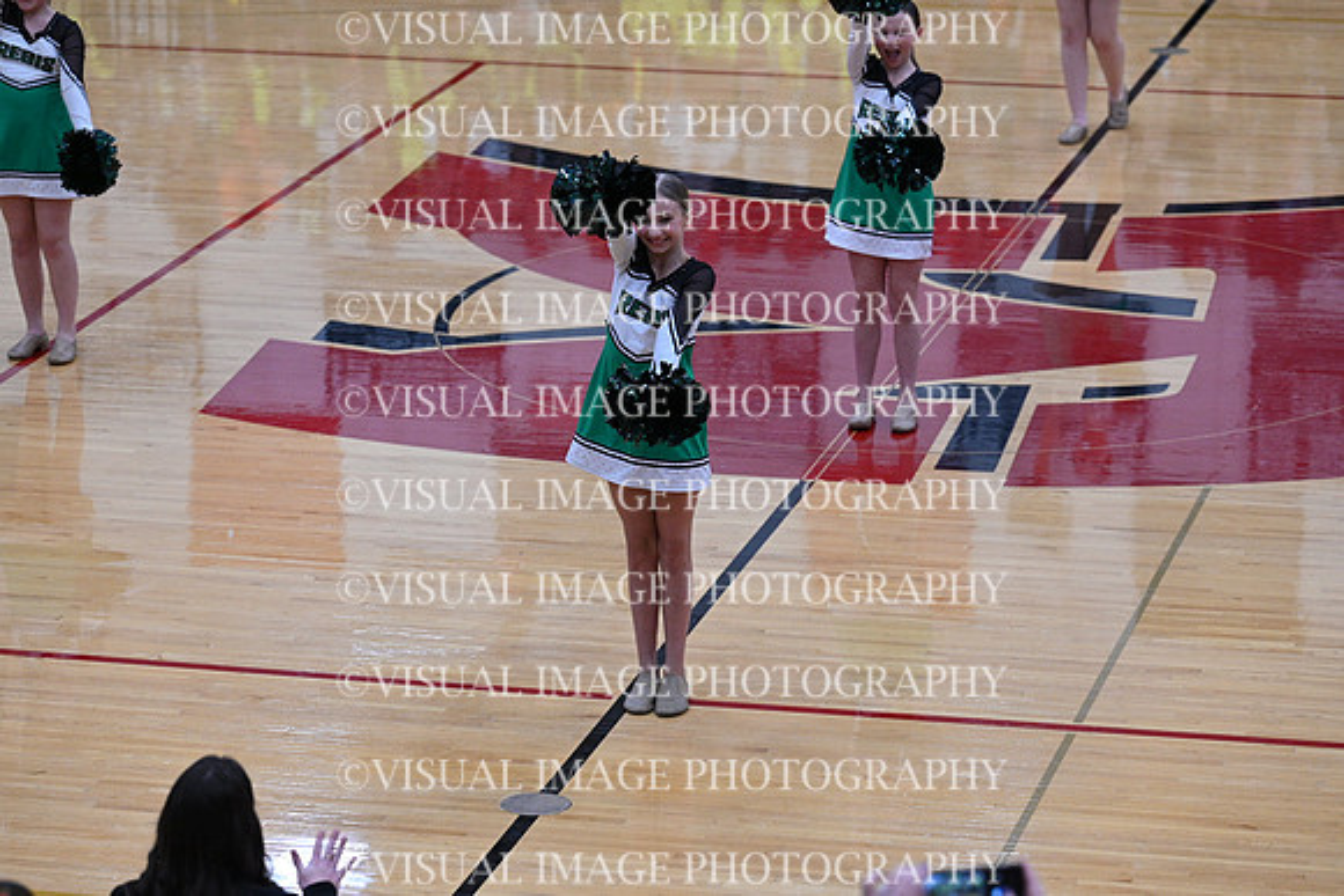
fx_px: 4854
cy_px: 448
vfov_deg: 10.6
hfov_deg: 15.8
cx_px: 672
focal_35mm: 130
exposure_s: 1/400
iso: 4000
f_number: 4
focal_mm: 130
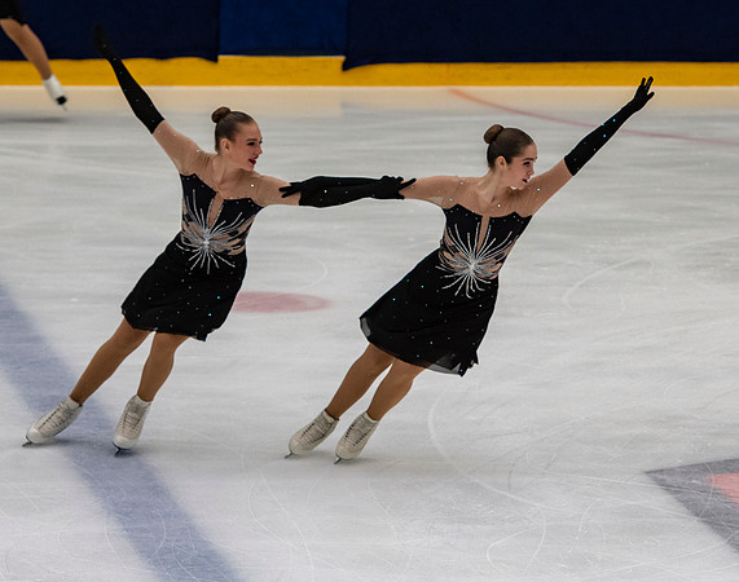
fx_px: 6430
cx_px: 451
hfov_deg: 6.6
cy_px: 220
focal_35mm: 296
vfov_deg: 5.2
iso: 720
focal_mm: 130
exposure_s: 1/500
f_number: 4
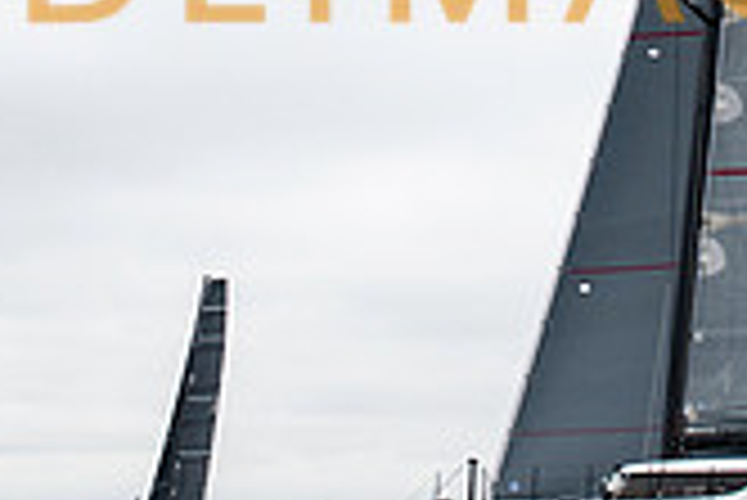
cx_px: 447
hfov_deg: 16.9
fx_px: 2513
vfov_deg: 11.1
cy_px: -143
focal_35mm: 121
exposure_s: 1/800
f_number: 5.6
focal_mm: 31
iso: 250
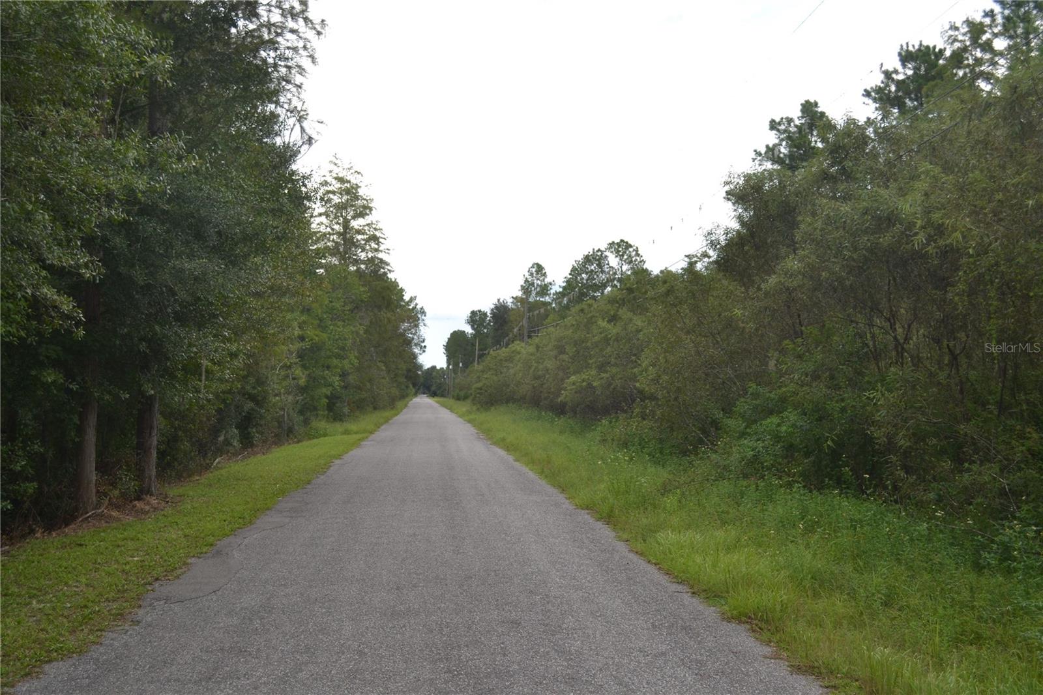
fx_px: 1130
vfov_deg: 34.2
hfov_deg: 49.6
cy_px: 348
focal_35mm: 39
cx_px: 522
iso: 100
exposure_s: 1/200
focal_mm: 26
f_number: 5.6
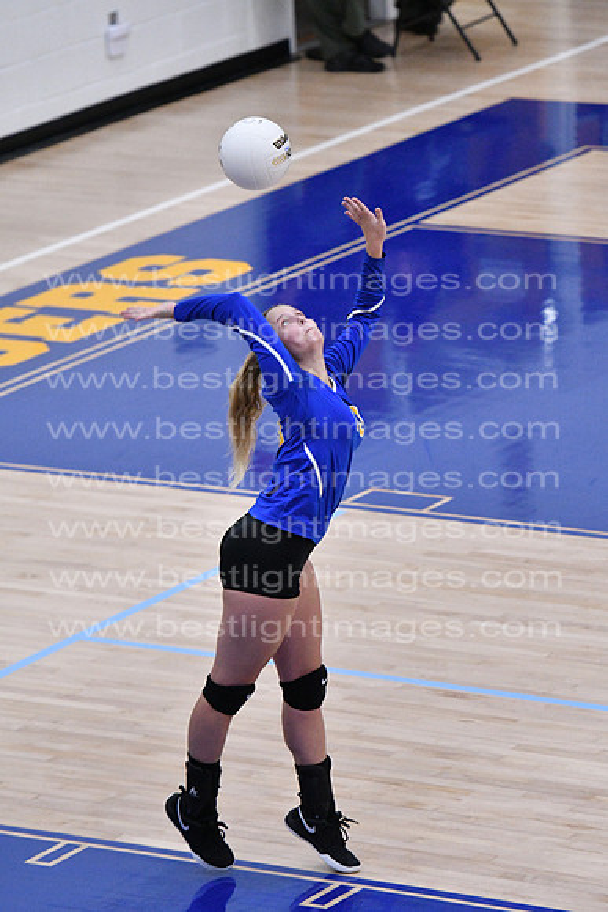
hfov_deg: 5.7
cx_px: 304
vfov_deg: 8.6
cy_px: 456
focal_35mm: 240
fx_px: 6076
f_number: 3.2
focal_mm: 160
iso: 6400
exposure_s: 1/1250
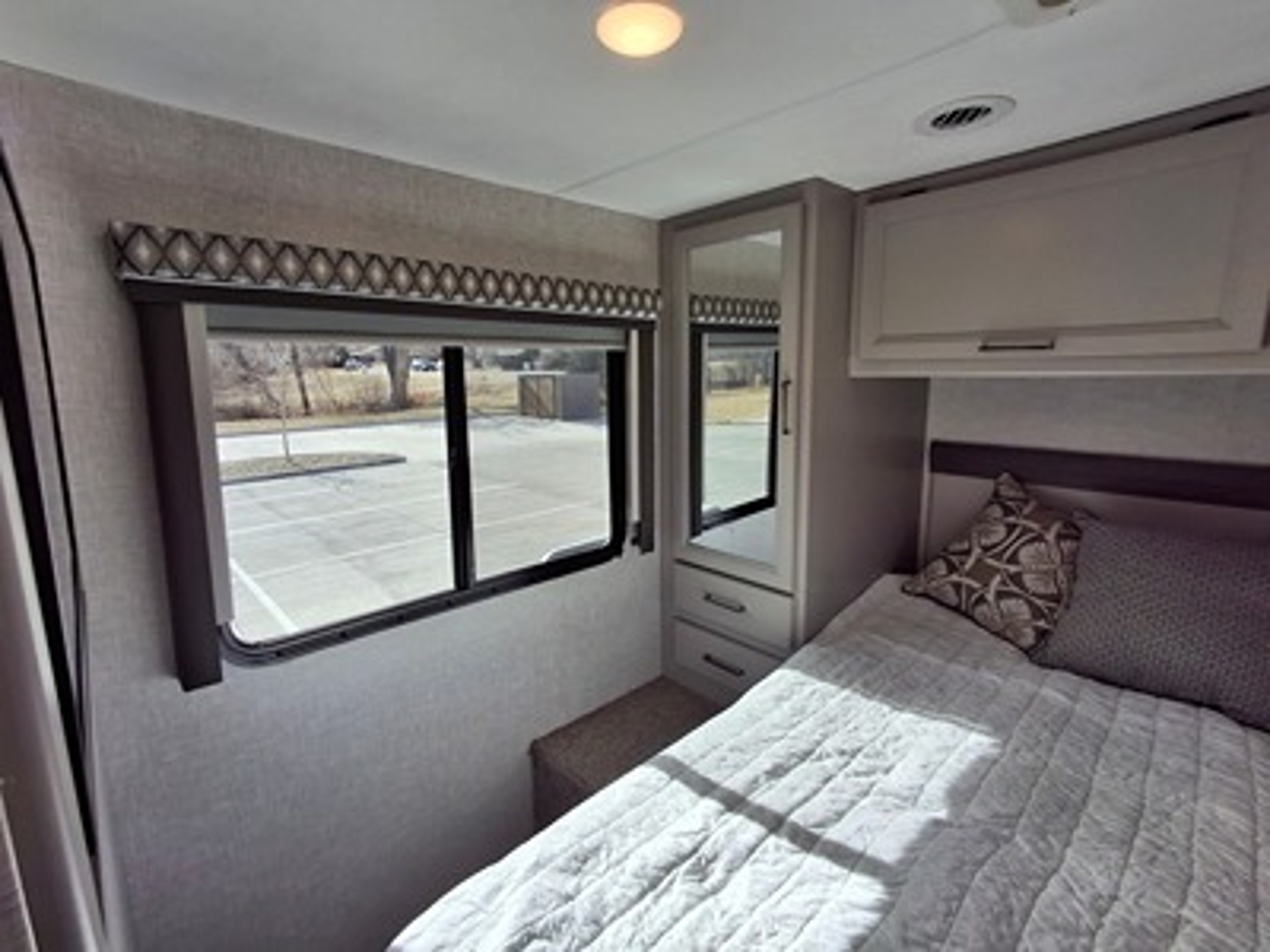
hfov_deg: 94.5
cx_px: 635
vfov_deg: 78.1
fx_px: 587
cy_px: 476
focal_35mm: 16
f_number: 2.2
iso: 40
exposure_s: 1/406
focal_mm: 1.64
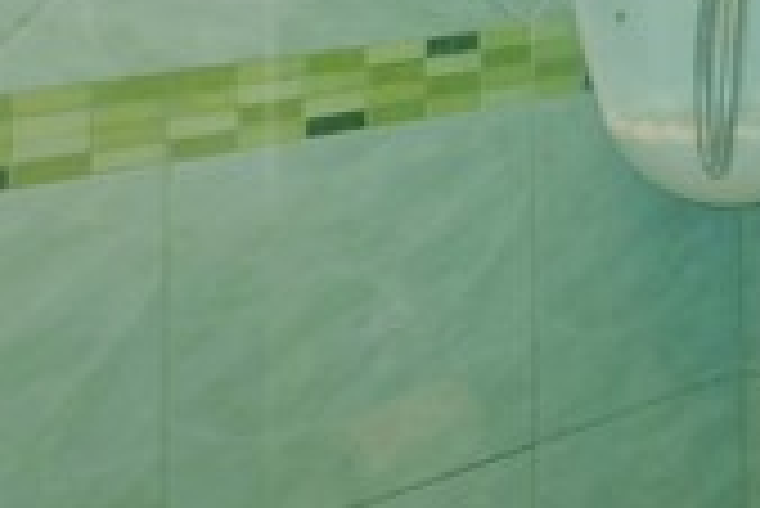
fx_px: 1796
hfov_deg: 19.1
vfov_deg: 14.8
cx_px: 1313
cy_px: -283
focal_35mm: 85
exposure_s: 1/30
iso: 200
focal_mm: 16
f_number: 3.5
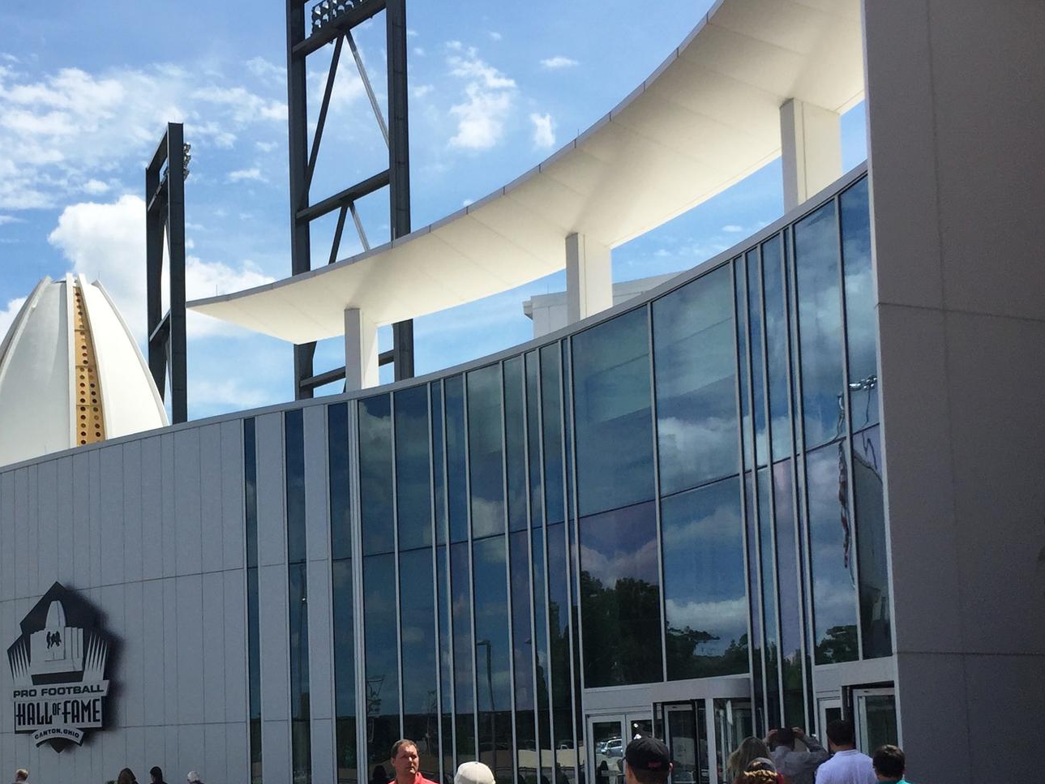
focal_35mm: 54
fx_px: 1630
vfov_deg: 26.6
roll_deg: -0.1
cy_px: 612
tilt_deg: +5.0
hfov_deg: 34.8
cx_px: 265
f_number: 2.2
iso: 32
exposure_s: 1/2639
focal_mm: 4.15
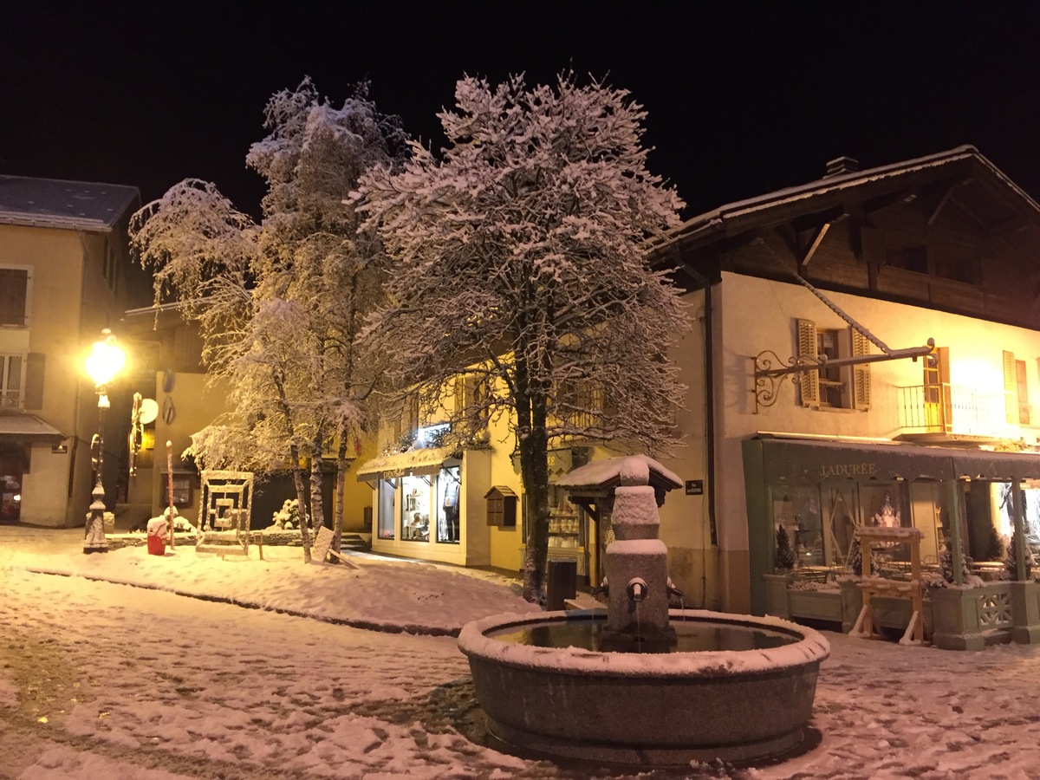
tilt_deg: +8.5
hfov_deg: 61.7
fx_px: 871
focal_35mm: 29
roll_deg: +0.8
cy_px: 390
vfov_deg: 48.2
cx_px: 520
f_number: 2.2
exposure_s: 1/17
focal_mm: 4.15
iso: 250
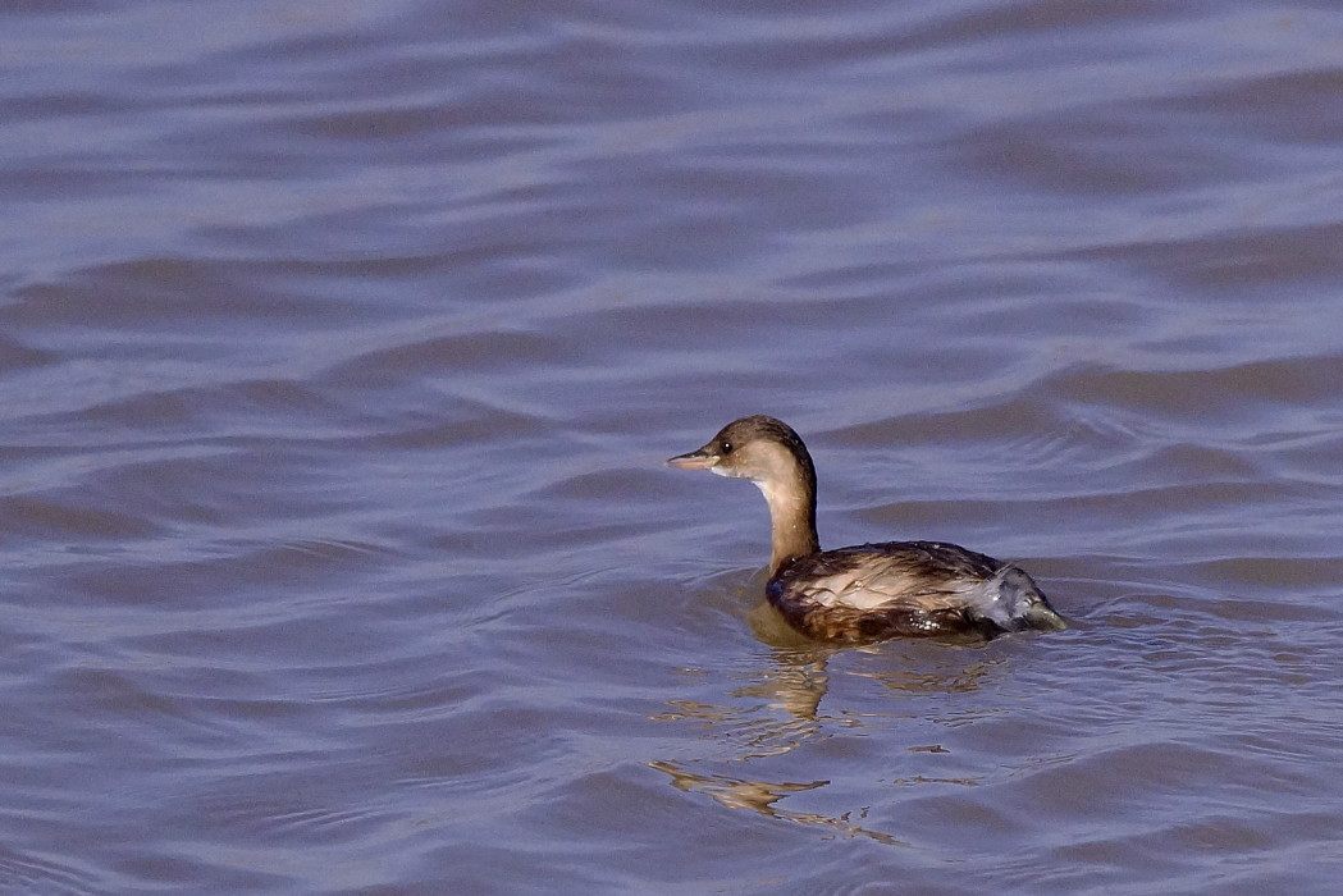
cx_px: 672
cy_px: 448
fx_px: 15672
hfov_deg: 4.9
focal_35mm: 420
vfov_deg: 3.3
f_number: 7.1
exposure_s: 1/8000
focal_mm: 420
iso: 2500
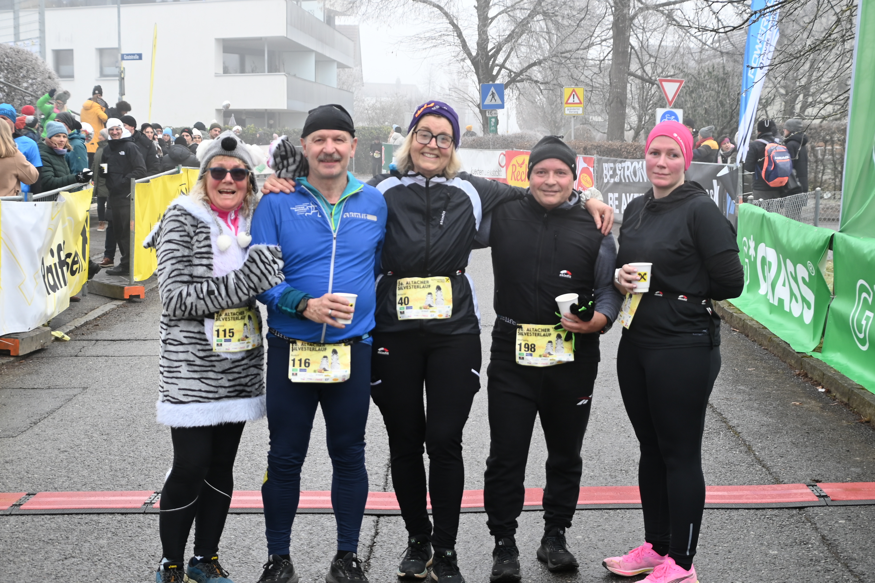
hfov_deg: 38.2
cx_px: 438
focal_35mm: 52
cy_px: 292
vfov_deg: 26.0
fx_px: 1264
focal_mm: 35
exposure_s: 1/250
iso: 250
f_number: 4.2
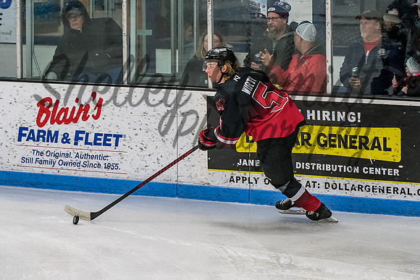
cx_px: 251
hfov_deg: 10.1
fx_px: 2371
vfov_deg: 6.8
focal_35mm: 203
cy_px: 130
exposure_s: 1/800
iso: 1600
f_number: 3.2
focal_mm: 86
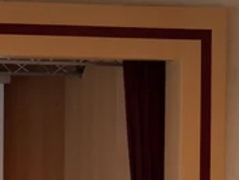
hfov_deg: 10.3
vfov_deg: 7.9
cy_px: 239
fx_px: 1278
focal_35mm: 185
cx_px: -142
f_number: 4
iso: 1000
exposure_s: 1/60
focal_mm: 21
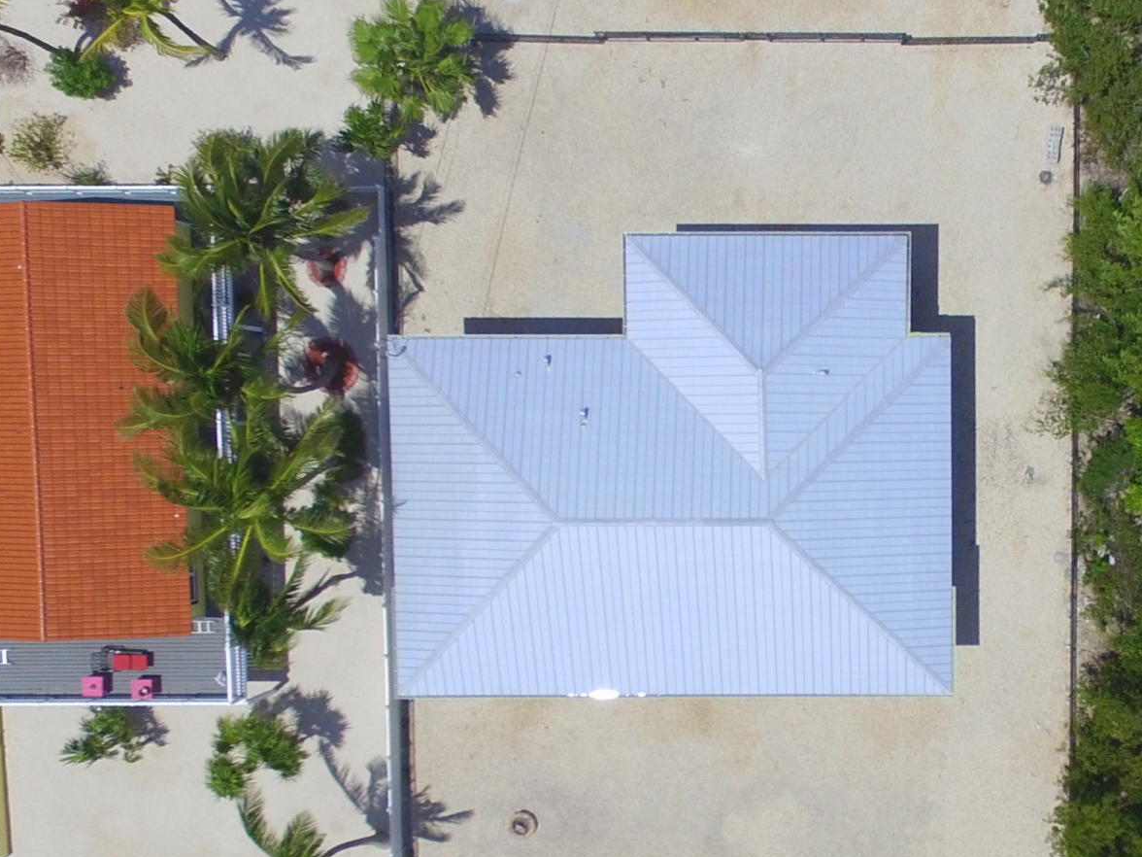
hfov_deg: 36.4
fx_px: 1683
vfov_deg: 28.3
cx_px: 890
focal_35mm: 51
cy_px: 594
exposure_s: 1/2283
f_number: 2.8
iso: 100
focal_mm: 3.61
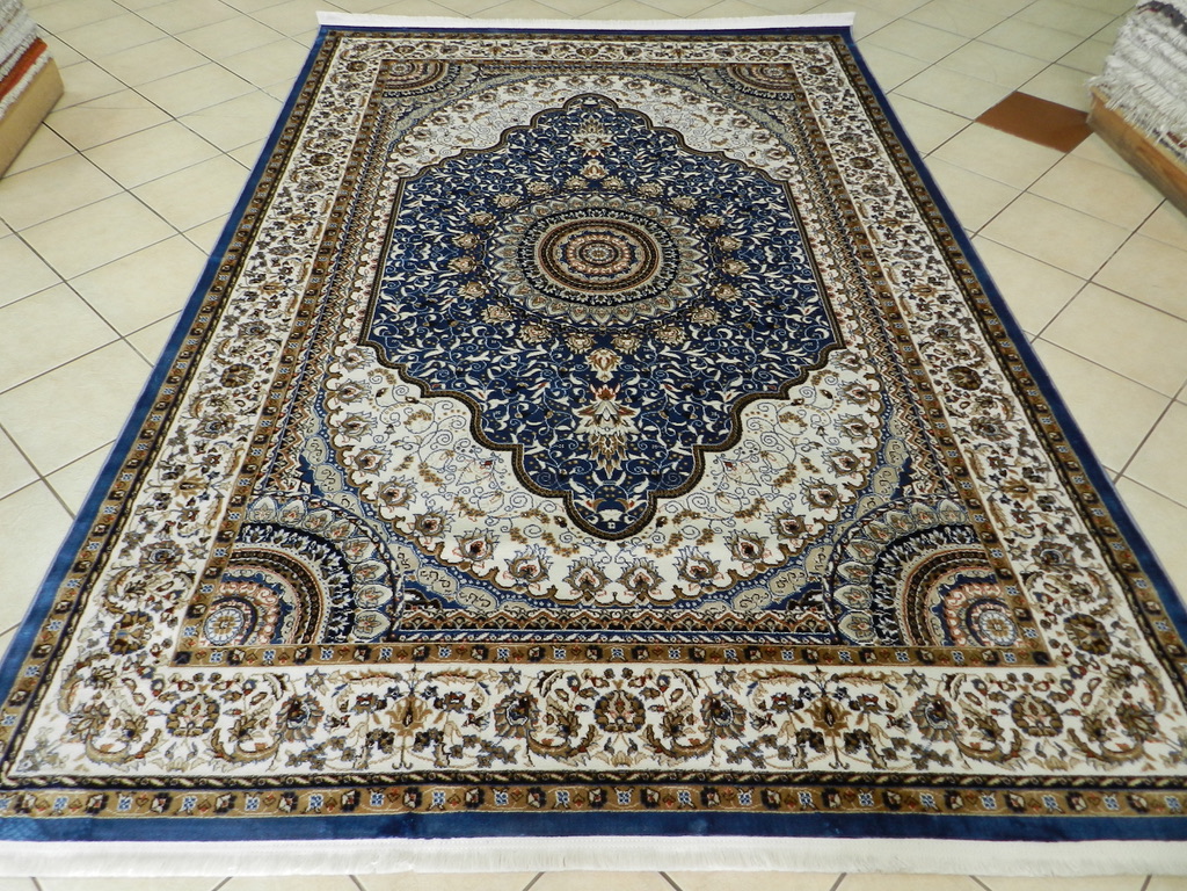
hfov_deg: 73.9
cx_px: 594
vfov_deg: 58.9
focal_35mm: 23
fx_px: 789
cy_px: 446
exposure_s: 1/30
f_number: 3.4
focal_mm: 4
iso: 160
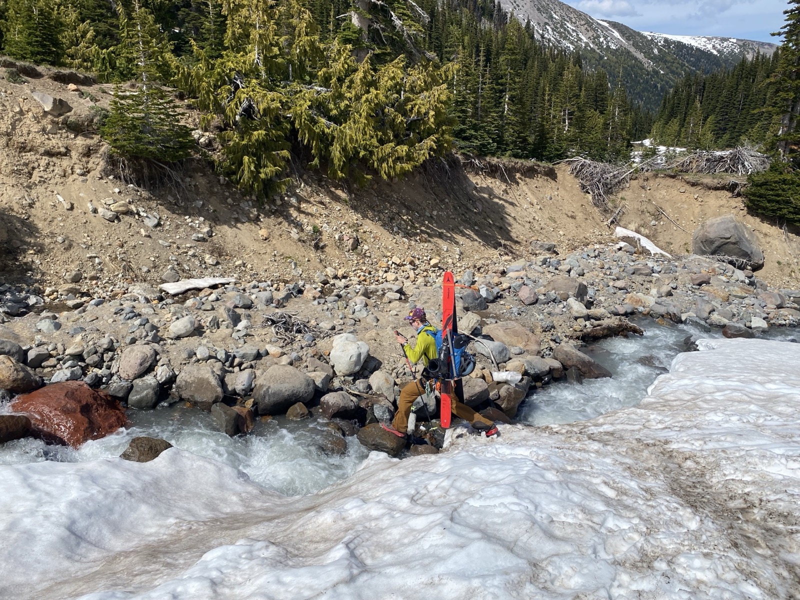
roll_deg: +1.0
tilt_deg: -18.9
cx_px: 400
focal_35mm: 26
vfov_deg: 53.1
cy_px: 300
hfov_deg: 67.3
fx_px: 601
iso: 32
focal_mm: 4.25
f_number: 1.8
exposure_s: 1/5495
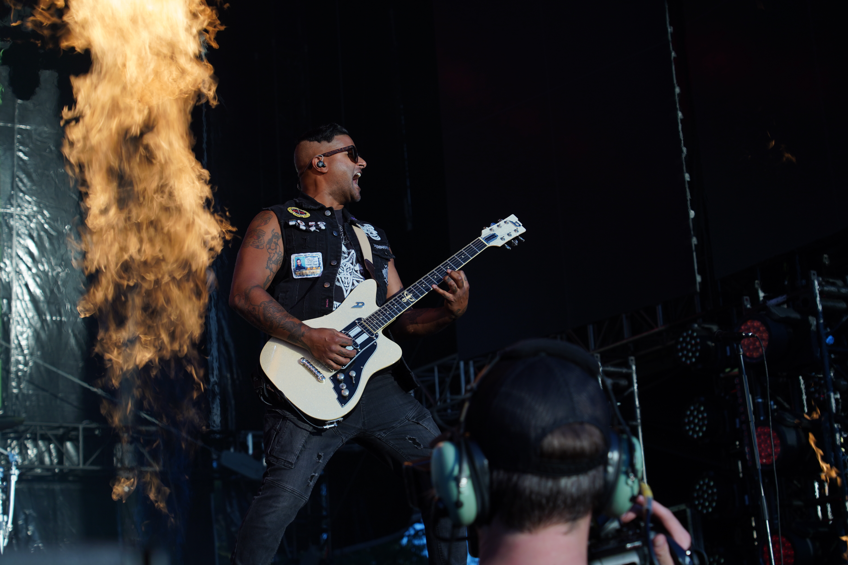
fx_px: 1625
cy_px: 282
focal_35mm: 69
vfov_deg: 19.7
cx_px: 424
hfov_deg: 29.2
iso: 100
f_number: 6.3
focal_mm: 69
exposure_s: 1/400
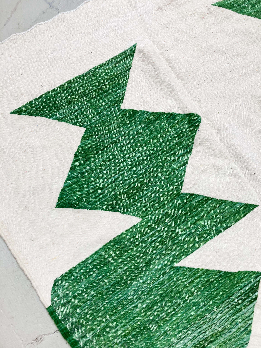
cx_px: 130
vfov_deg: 63.4
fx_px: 281
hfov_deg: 49.7
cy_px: 174
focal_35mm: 28
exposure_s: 1/50
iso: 50
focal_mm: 3.99
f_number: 1.8
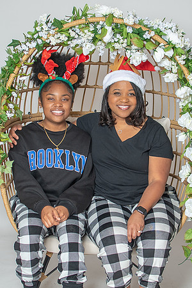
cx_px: 106
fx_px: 678
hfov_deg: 16.1
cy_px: 131
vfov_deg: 24.0
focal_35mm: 85
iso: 100
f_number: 3.2
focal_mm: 35
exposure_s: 1/250
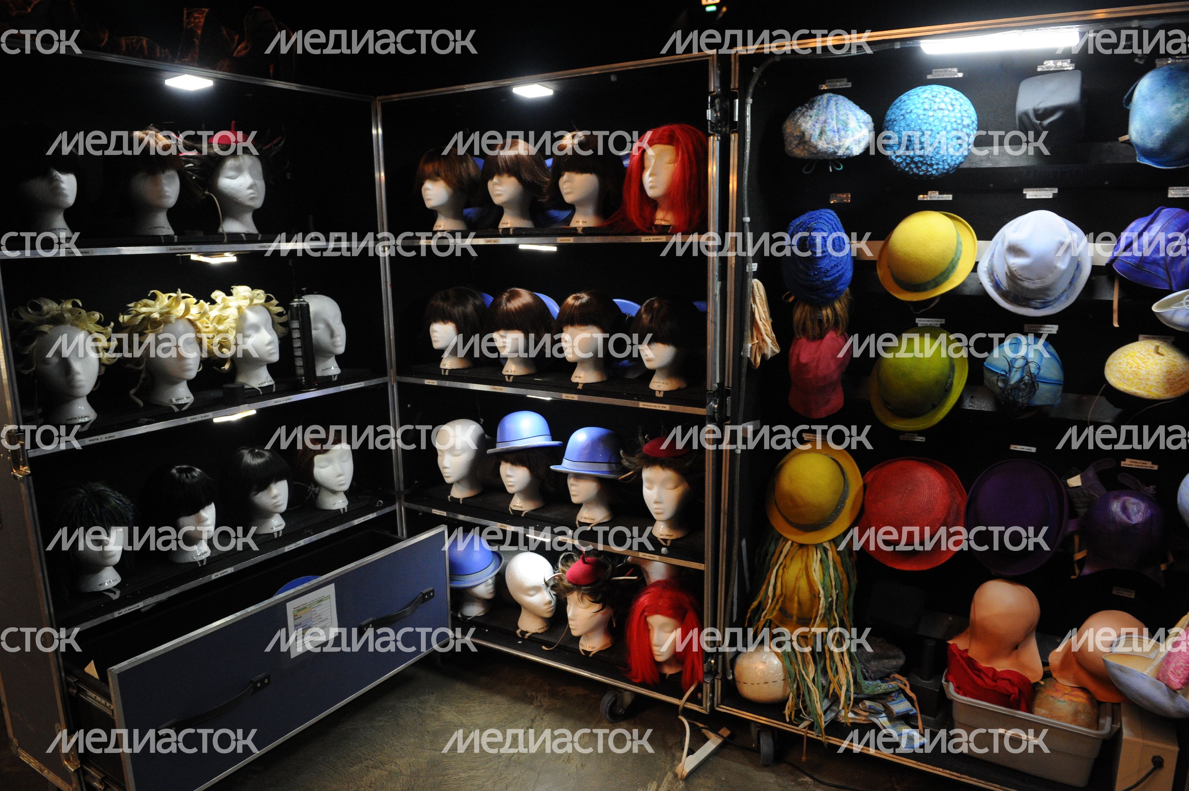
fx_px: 792
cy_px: 396
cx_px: 594
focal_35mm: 24
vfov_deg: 53.1
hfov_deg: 73.8
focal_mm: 24
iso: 2500
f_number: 5.6
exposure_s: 1/25
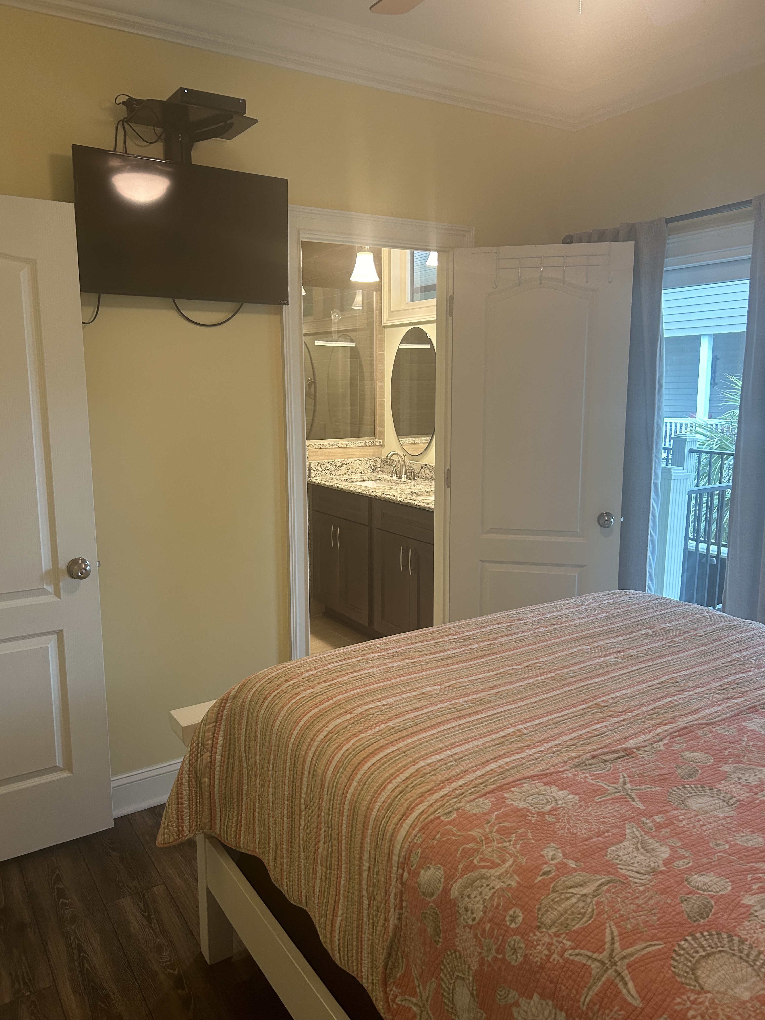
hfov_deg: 53.1
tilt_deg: -8.3
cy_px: 510
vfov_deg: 67.3
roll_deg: -0.1
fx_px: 766
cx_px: 382
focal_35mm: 26
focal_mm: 5.7
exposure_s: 1/60
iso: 160
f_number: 1.5
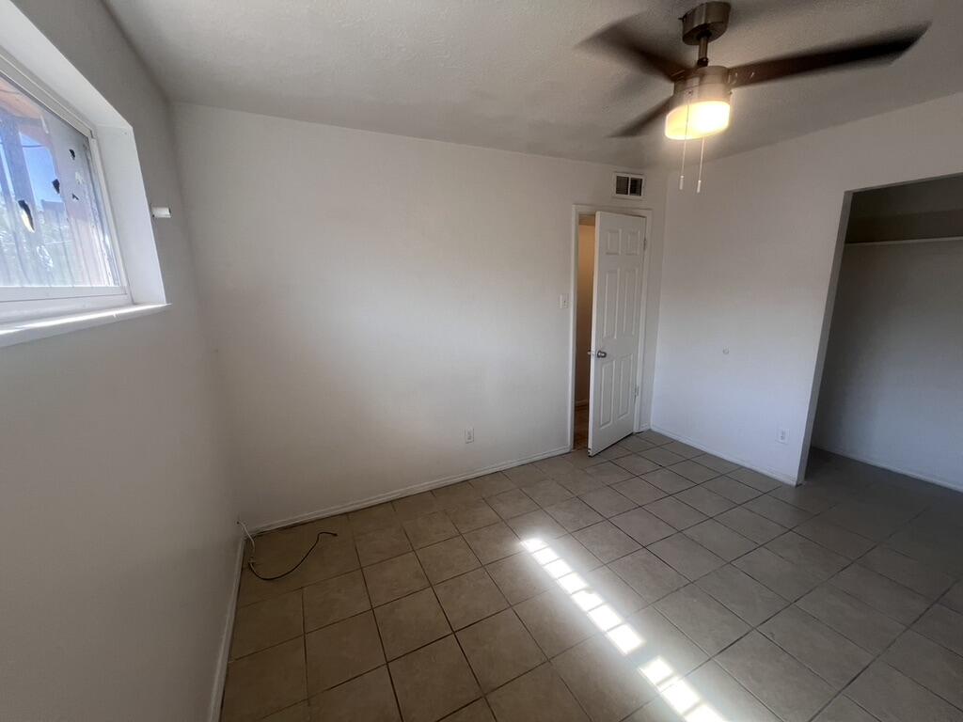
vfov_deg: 89.9
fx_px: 362
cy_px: 361
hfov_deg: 106.2
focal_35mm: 13
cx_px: 482
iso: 50
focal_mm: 1.57
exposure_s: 1/99
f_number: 1.8
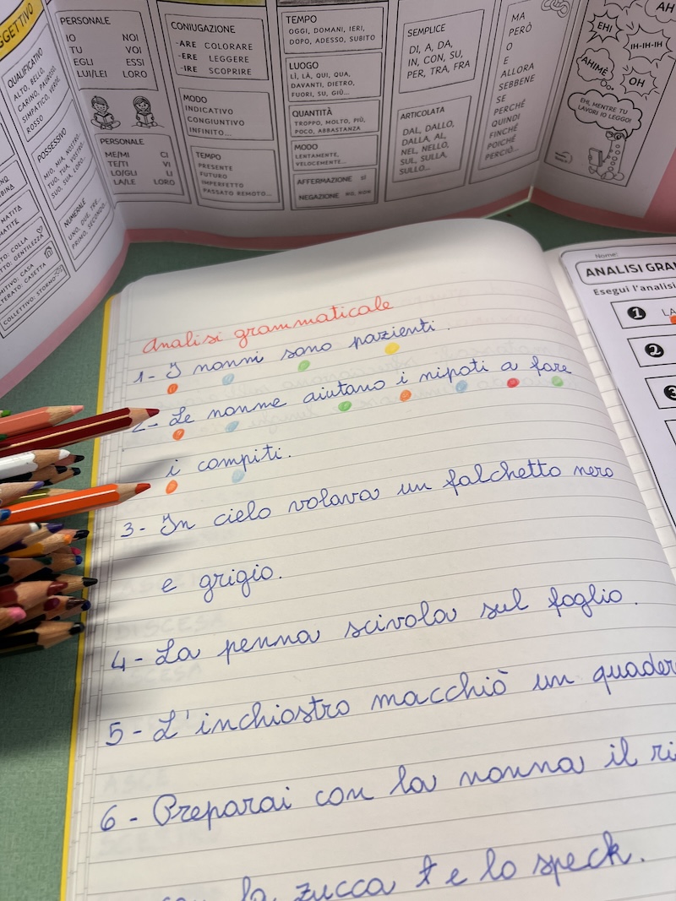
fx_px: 677
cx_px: 338
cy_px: 450
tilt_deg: -56.5
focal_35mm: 26
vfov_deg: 67.3
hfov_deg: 53.1
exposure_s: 1/119
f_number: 1.5
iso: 32
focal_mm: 5.7
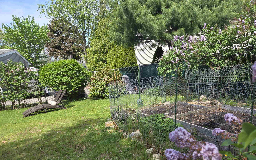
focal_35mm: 27
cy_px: 105
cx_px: 141
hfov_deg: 68.2
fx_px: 188
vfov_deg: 45.4
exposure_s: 1/730
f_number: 1.8
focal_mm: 5.4
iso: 25
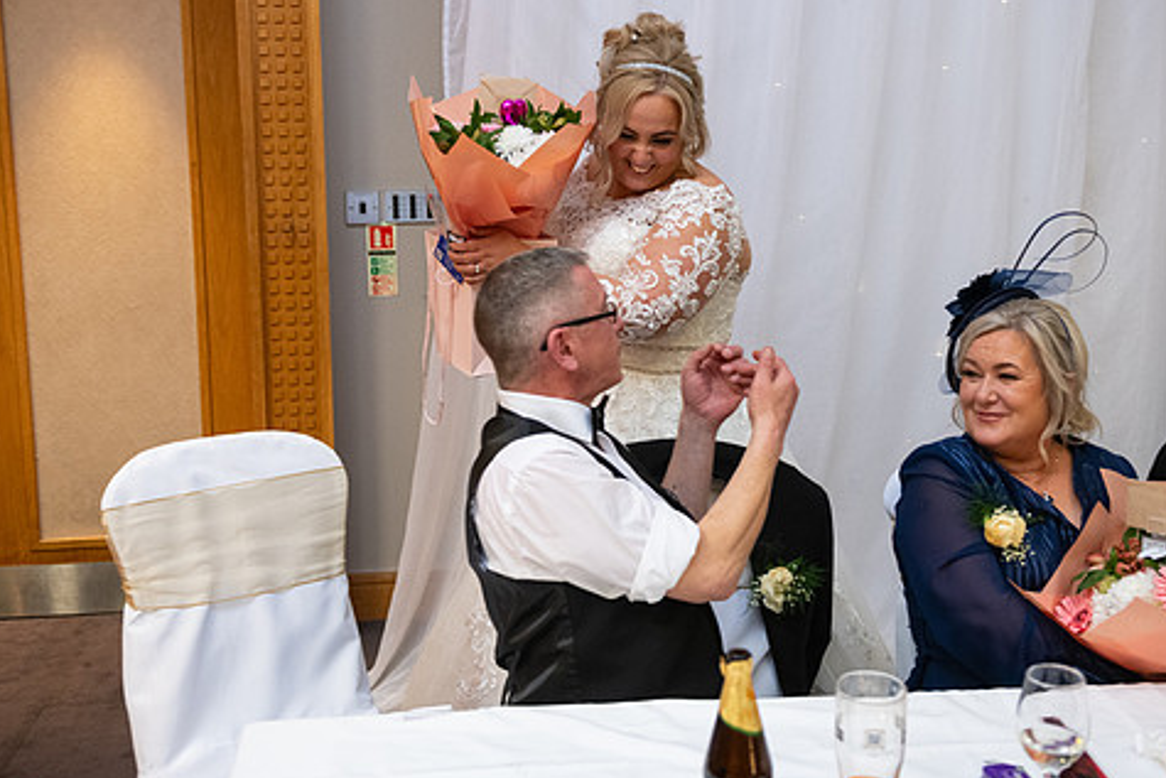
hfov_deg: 44.4
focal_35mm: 44
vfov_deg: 30.5
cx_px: 633
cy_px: 315
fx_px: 1425
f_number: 3.5
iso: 1250
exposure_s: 1/160
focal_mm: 36
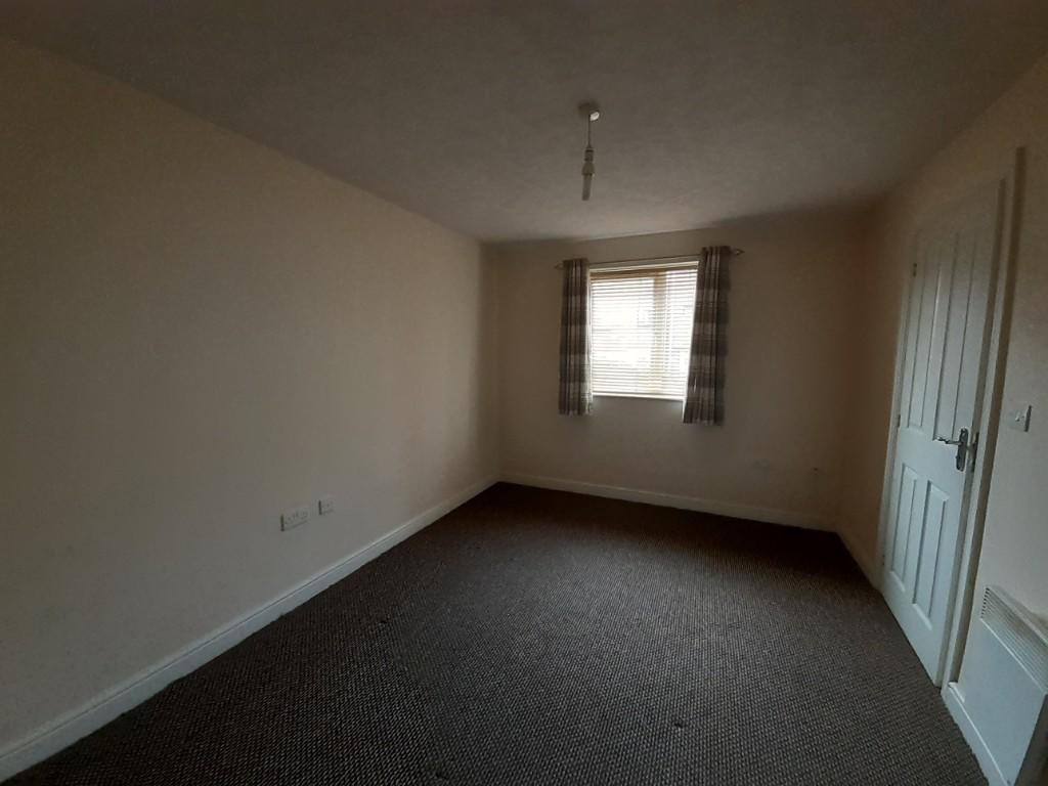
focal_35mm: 13
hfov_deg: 106.2
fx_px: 394
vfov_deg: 89.9
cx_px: 524
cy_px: 393
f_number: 2.2
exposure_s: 1/33
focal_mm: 1.13
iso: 200
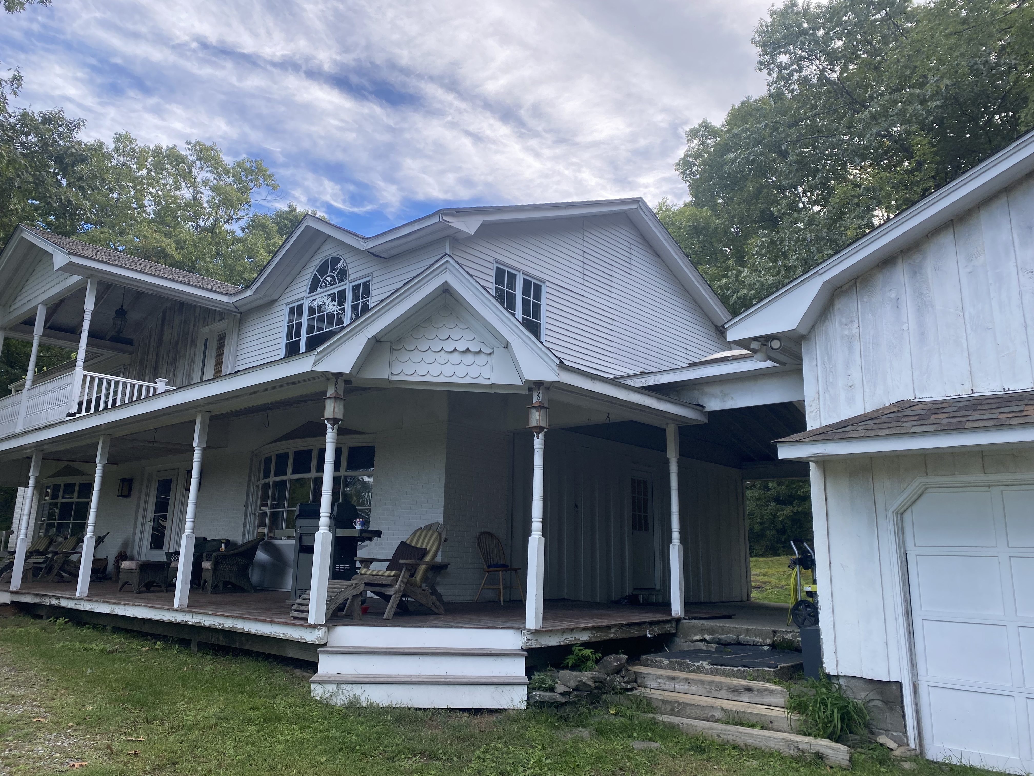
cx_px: 517
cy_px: 388
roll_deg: -2.4
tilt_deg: +13.8
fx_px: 777
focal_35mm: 26
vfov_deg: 53.1
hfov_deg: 67.3
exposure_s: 1/554
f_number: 1.8
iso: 32
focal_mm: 4.25
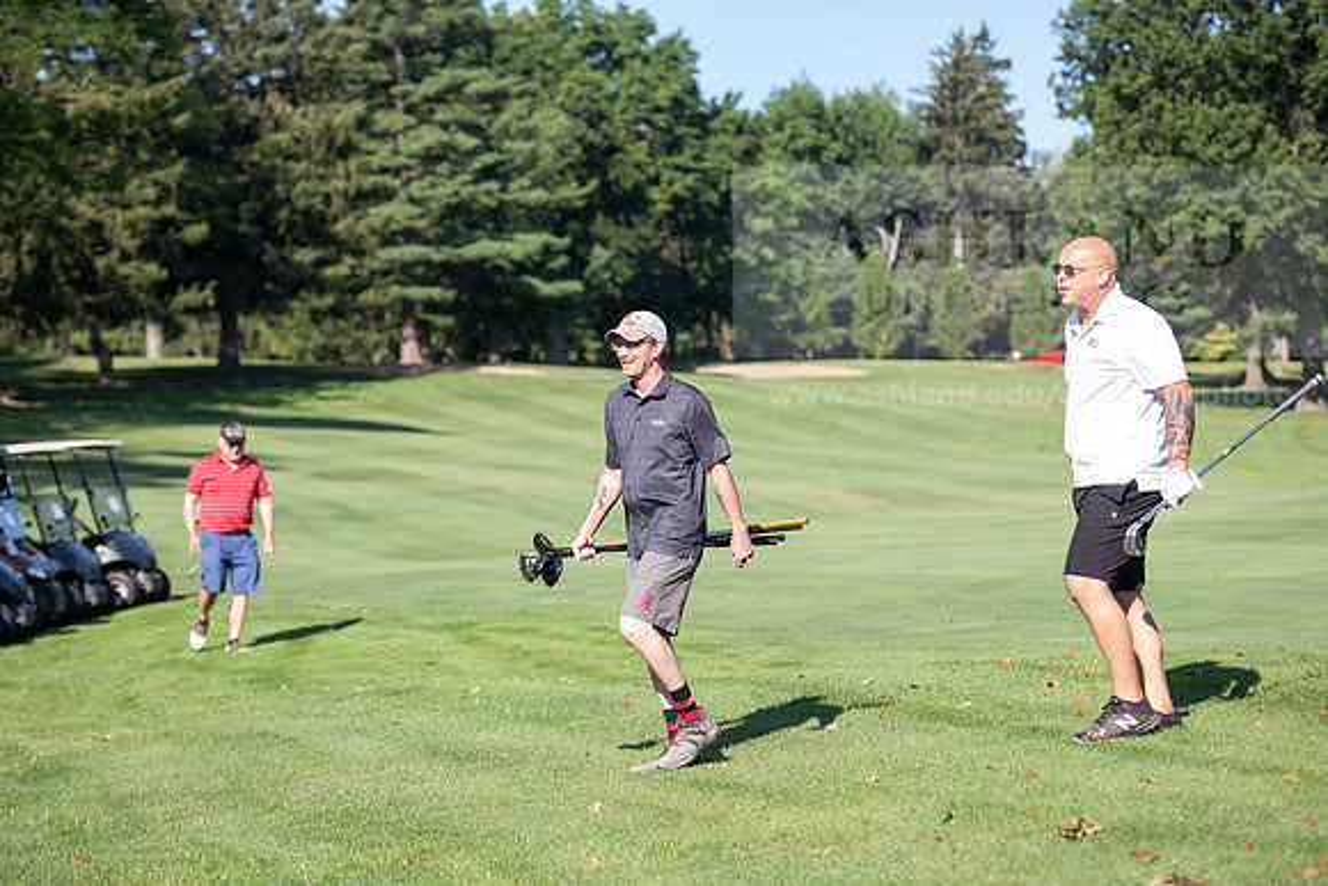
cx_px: 664
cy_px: 443
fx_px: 3690
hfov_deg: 20.4
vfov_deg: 13.7
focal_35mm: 100
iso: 100
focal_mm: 100
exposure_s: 1/400
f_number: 3.5
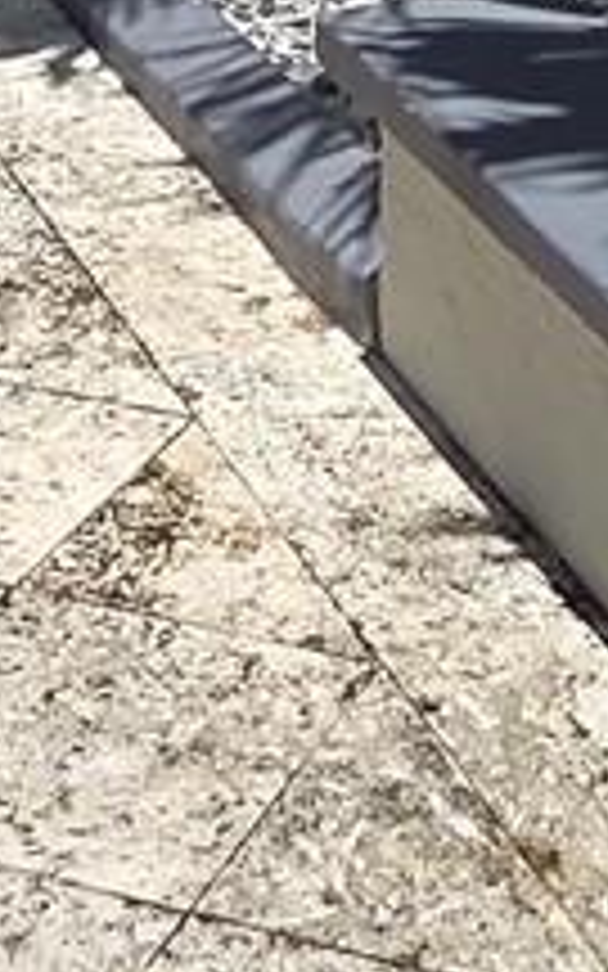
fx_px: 2704
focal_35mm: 102
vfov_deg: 17.2
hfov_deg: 12.8
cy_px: -711
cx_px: 468
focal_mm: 2.2
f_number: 2.2
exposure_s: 1/2391
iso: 50
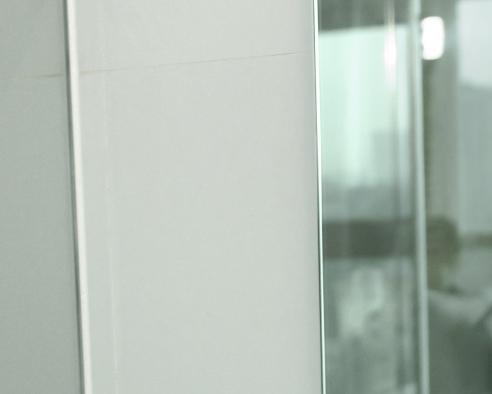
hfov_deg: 15.2
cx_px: 27
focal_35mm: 125
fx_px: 1821
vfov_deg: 11.9
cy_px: 563
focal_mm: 20
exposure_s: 1/125
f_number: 2.8
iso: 160
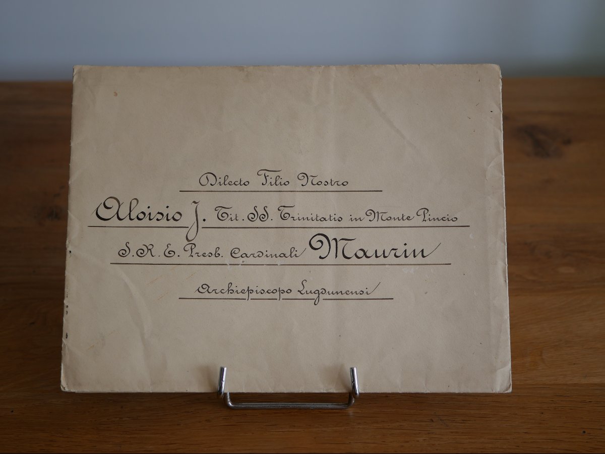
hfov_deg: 32.2
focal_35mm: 60
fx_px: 1049
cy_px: 227
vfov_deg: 24.4
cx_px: 302
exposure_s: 1/125
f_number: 3.2
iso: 200
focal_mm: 30
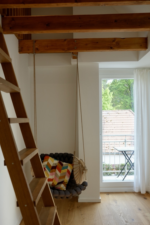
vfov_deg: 50.9
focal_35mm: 38
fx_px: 236
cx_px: 71
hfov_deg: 35.3
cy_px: 128
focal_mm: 31.6
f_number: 4
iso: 250
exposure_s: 1/160
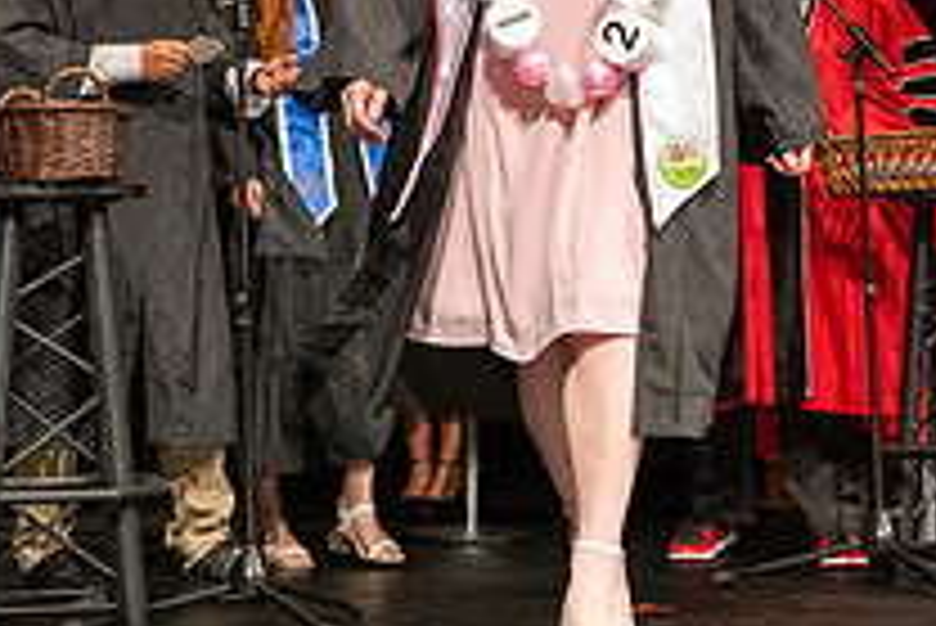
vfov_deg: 13.5
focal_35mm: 101
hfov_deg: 20.2
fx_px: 2628
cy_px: 126
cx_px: 507
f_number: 2.8
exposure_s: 1/400
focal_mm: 28.5
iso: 2000
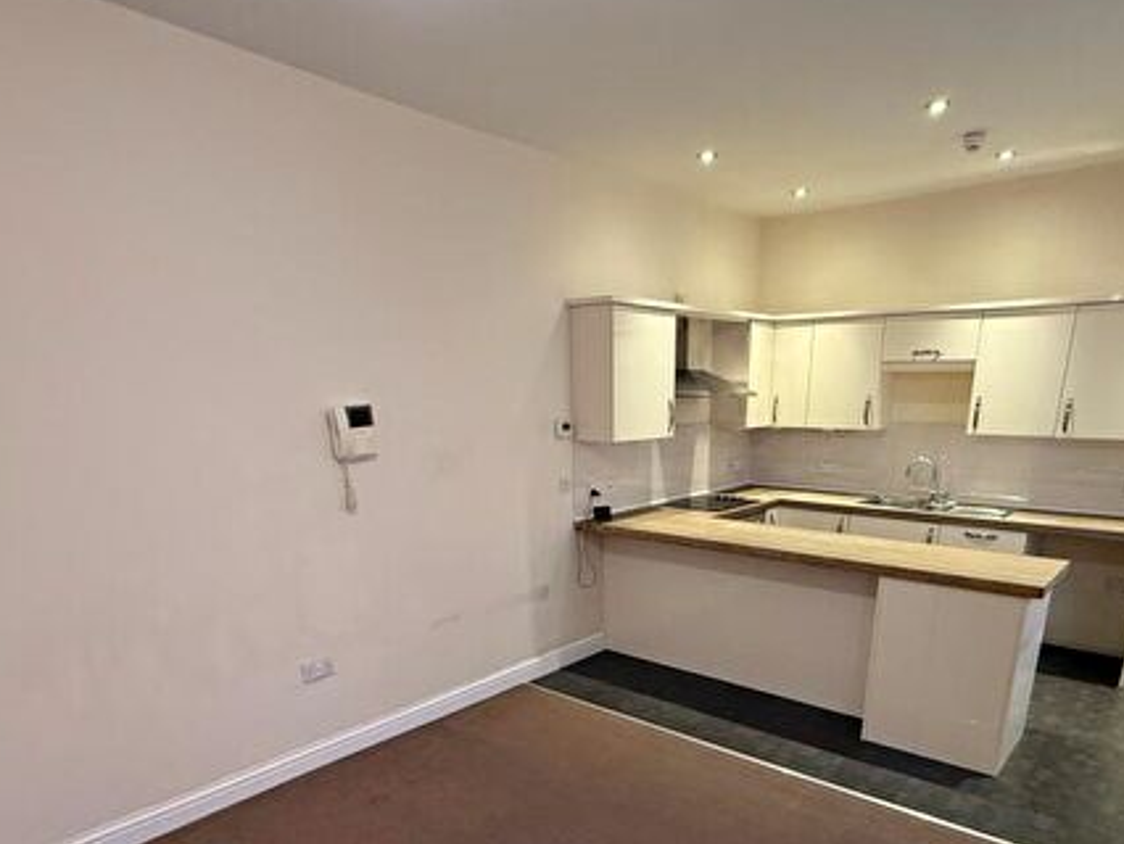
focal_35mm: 23
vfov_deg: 55.5
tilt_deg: -20.7
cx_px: 628
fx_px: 747
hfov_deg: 73.6
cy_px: 653
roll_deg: +0.4
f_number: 2.2
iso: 400
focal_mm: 2.22
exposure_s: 1/50
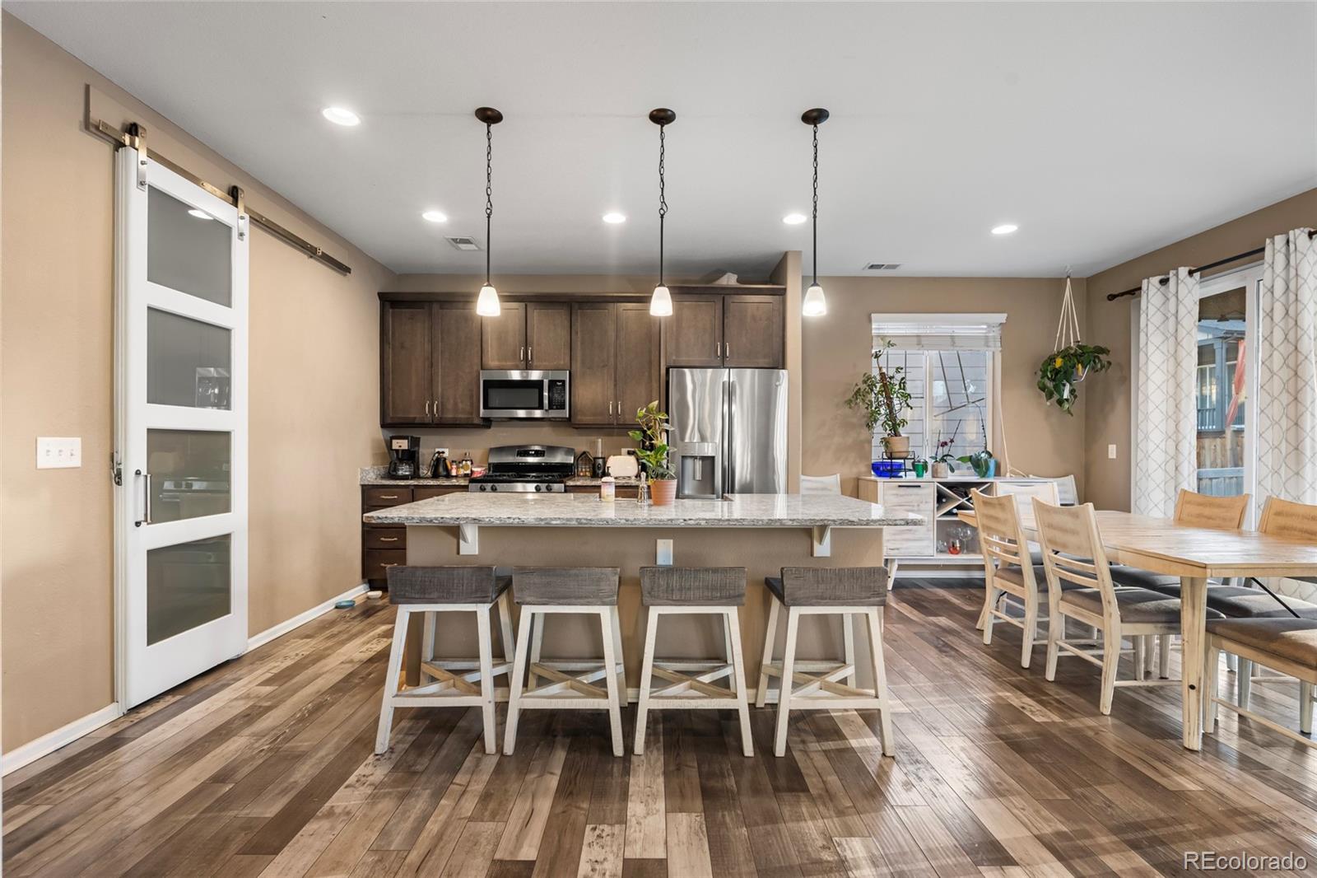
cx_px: 658
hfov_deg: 96.7
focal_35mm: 16
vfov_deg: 73.7
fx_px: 585
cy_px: 439
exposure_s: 2.5
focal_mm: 16
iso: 320
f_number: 8
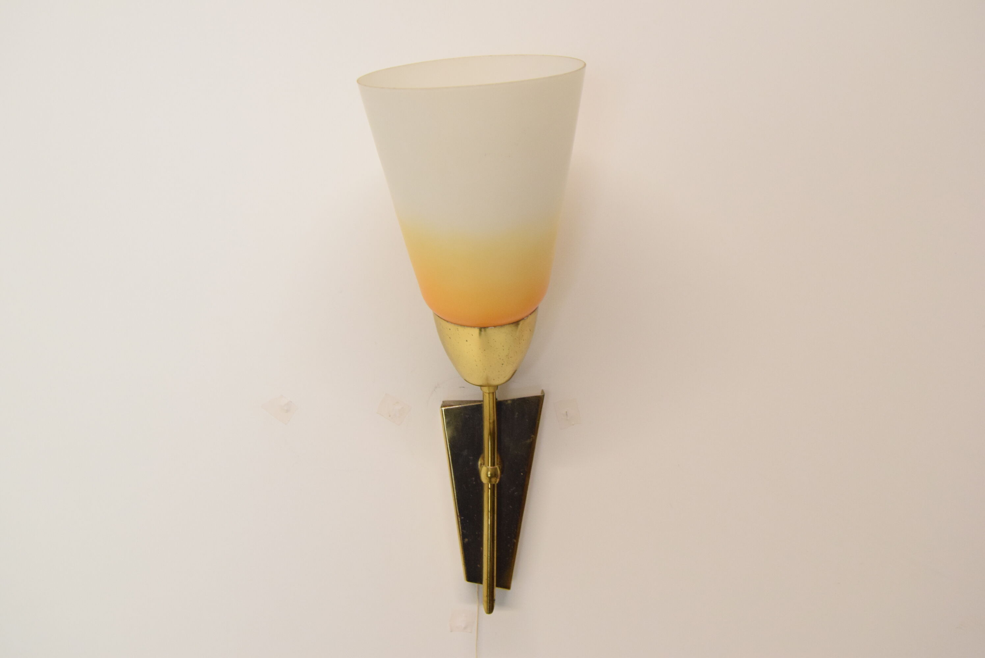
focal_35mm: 46
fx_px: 1273
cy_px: 329
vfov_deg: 29.0
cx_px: 492
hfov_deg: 42.3
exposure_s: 1/160
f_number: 6.3
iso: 1600
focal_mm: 31
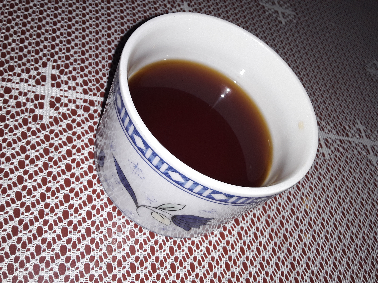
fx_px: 339
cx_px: 189
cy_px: 142
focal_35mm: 31
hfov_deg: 58.4
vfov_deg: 45.4
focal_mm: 3.3
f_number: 2.2
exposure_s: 1/120
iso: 50
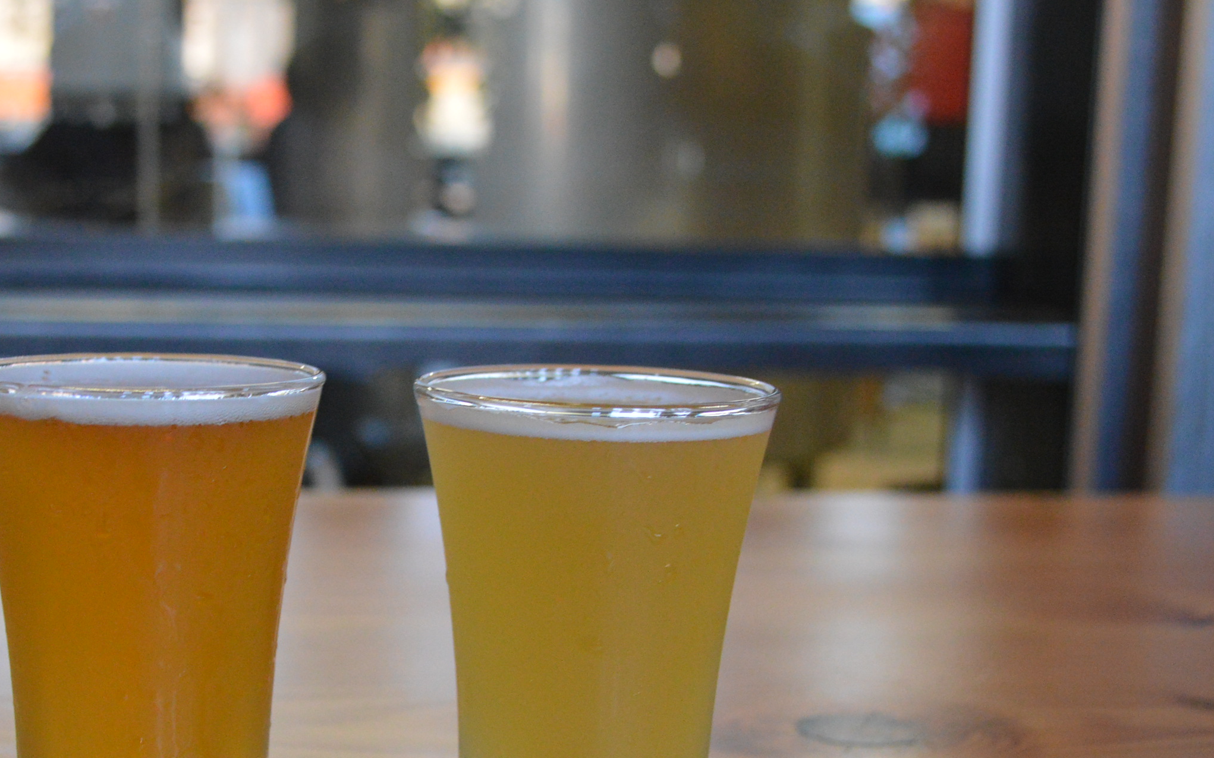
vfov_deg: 20.6
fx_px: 2084
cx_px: 362
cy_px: 495
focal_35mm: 63
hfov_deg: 32.1
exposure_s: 1/60
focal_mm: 28
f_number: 4.5
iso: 2200
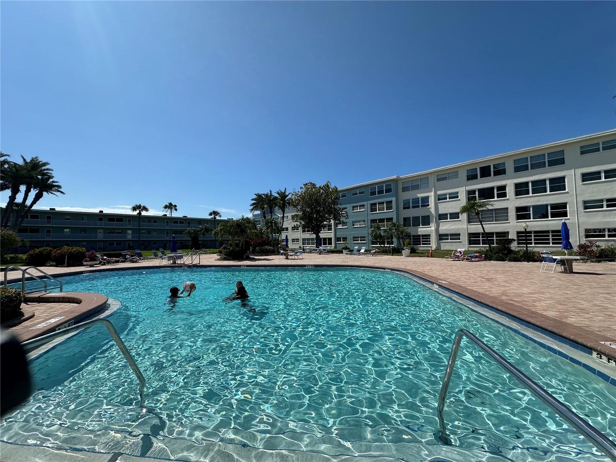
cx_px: 308
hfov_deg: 102.1
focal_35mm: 14
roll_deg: +0.6
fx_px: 249
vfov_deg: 85.7
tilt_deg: +2.2
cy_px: 231
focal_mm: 2.22
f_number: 2.2
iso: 40
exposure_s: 1/3509
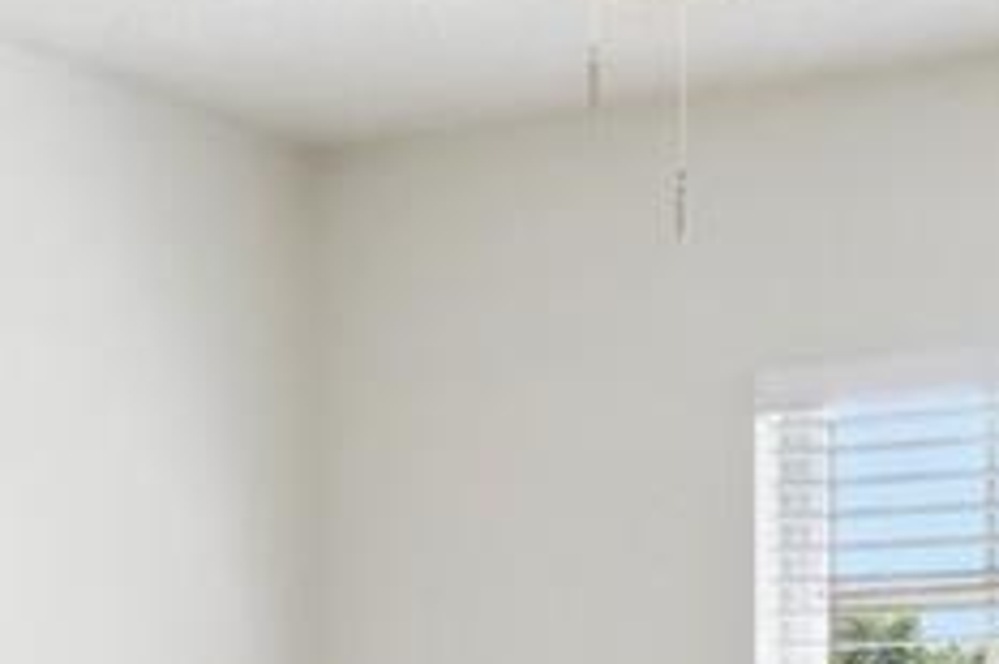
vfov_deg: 12.7
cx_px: 480
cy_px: 951
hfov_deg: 19.8
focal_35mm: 103
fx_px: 2856
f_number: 8
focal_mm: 10
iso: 1250
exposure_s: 1/220
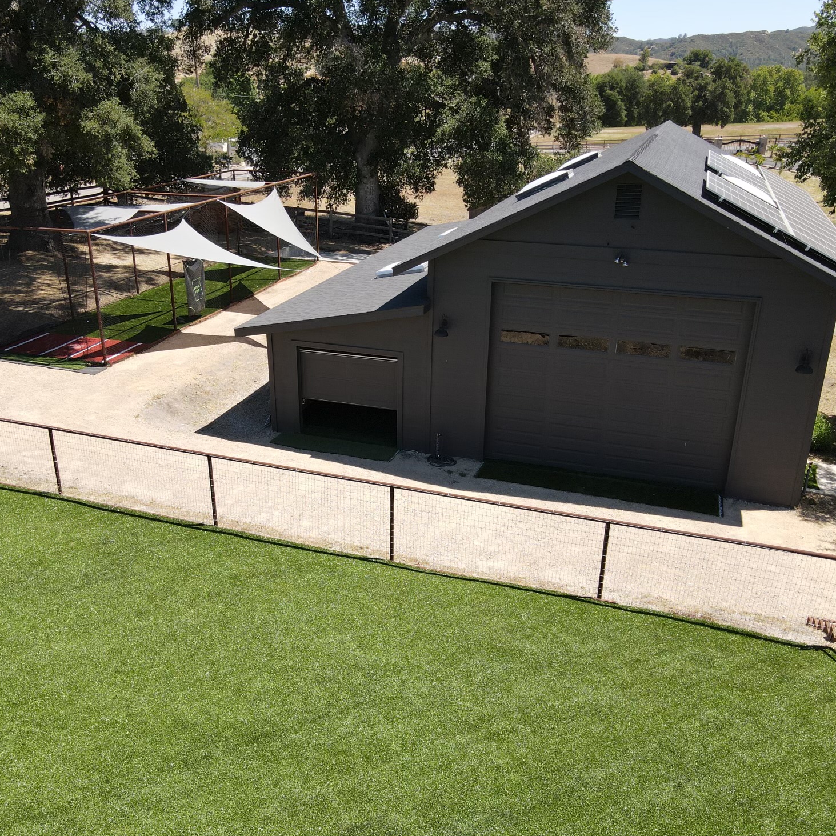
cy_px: 413
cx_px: 389
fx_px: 792
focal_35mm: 29
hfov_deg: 55.6
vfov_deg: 55.6
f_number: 2.8
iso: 100
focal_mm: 4.5
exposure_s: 1/400
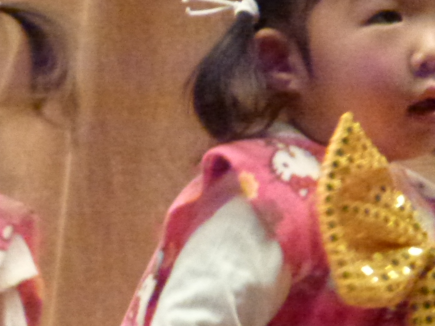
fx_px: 12188
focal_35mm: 970
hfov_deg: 2.0
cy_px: 237
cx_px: -123
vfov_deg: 1.5
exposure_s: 1/50
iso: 1600
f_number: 5.9
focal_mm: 67
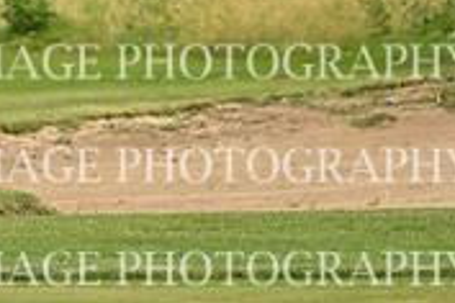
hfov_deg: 1.6
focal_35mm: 1313
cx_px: 103
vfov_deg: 1.0
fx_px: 16594
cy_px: -94
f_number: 4.5
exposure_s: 1/3200
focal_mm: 400
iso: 4000
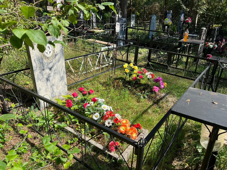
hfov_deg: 67.3
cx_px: 114
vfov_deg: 53.1
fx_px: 170
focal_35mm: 26
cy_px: 85
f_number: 1.5
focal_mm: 5.7
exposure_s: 1/1468
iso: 50
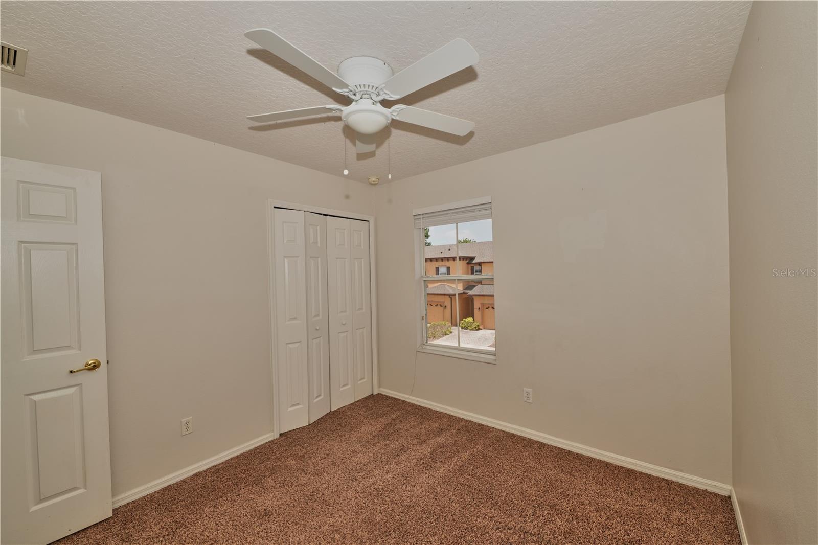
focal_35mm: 14
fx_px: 318
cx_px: 409
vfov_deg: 81.2
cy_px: 272
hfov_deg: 104.3
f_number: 7.1
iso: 125
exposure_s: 1/200
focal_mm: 14
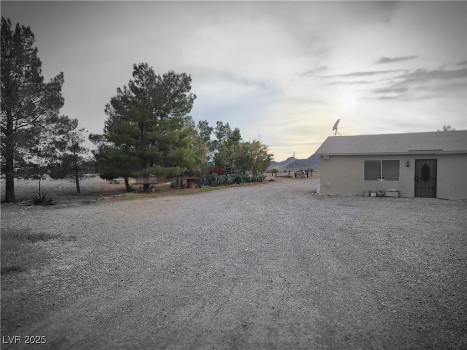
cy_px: 175
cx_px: 234
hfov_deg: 73.9
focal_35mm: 23
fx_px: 310
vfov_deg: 58.9
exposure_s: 1/1195
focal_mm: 5.4
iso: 20
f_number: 1.8
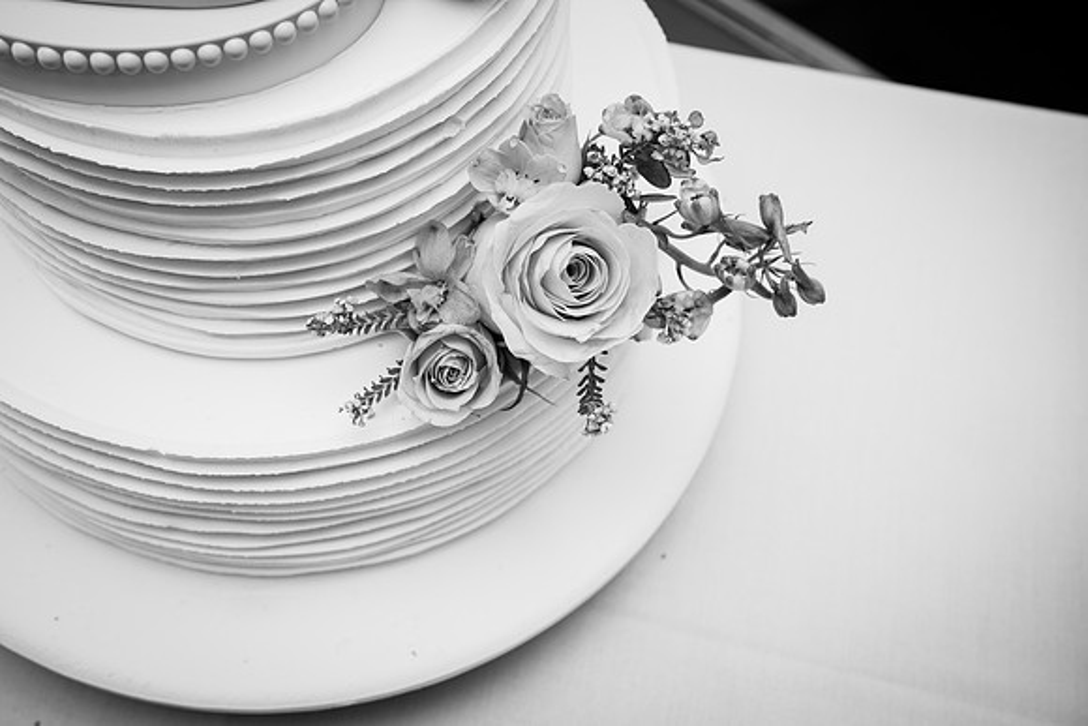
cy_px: 363
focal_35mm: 39
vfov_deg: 34.2
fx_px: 1179
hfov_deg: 49.5
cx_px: 544
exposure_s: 1/100
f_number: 8
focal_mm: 39
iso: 160
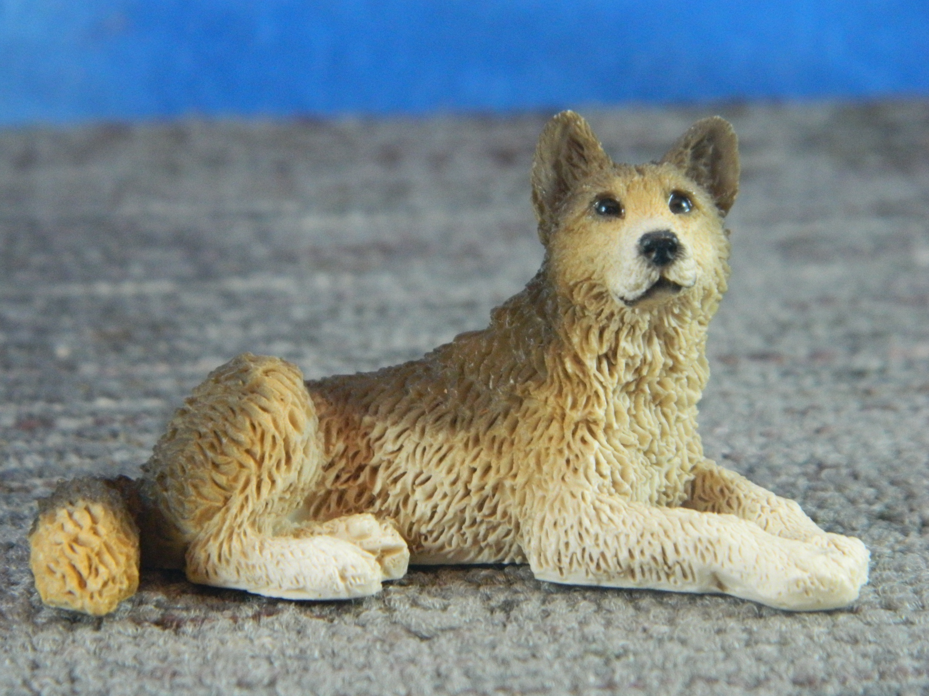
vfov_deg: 9.9
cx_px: 464
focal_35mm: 150
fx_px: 4026
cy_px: 348
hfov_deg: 13.2
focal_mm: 27
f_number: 4.9
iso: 400
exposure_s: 1/15
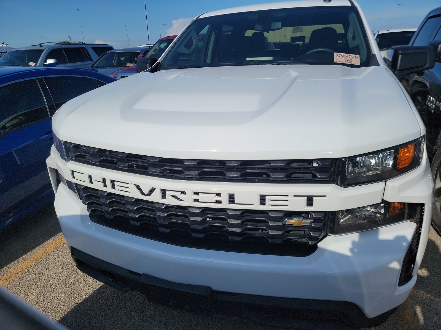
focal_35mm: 24
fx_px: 306
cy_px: 165
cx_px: 220
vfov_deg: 56.8
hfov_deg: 71.6
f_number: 1.8
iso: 50
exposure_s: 1/1940
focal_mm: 6.7
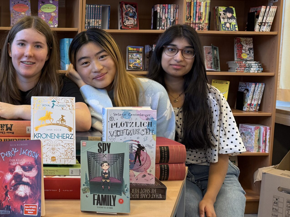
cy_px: 92
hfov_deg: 37.0
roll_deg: -0.7
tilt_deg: -4.9
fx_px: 402
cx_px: 26
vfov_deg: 30.2
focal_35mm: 48
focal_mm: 6.76
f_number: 1.78
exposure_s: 1/100
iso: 200
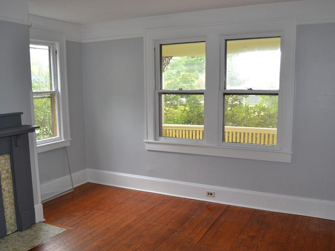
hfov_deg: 56.8
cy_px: 136
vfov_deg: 44.1
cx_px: 169
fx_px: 310
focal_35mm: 32
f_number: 4
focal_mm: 18
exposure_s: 1/60
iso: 400
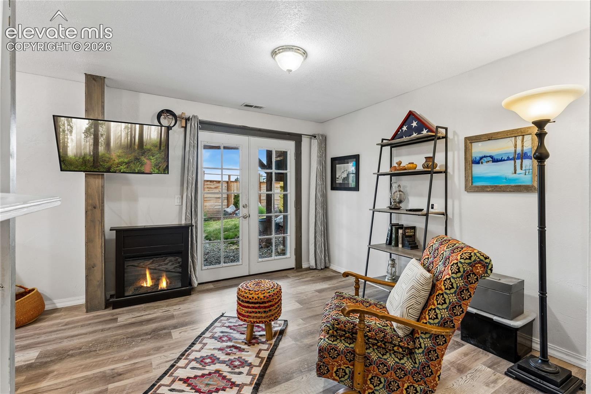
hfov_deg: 93.3
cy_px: 197
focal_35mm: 17
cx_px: 296
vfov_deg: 70.4
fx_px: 279
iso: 400
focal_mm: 17
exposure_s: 1/6
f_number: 9
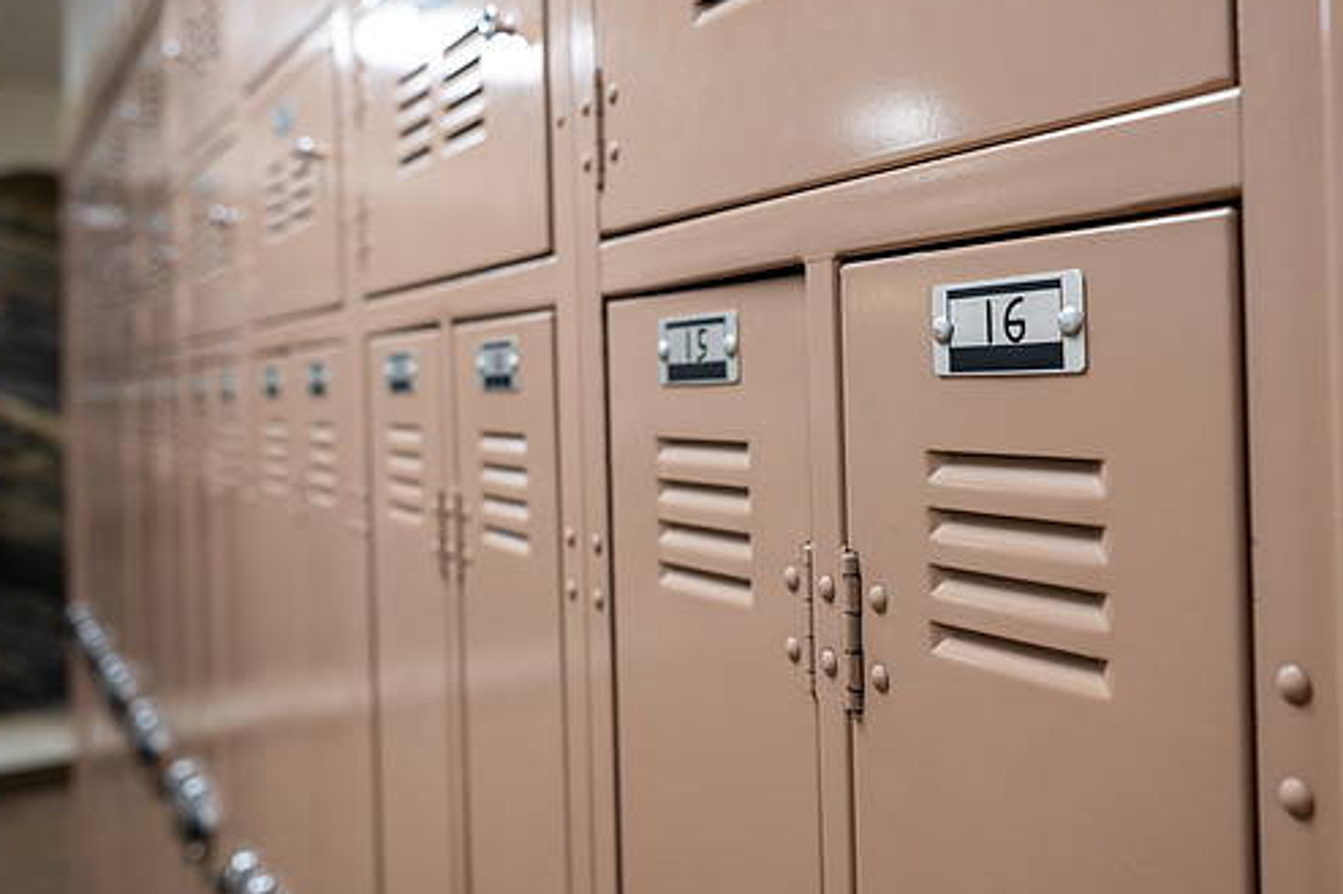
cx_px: 753
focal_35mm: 33
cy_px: 387
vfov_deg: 39.9
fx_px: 1231
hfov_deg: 57.1
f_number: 4
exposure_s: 1/100
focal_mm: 24
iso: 800
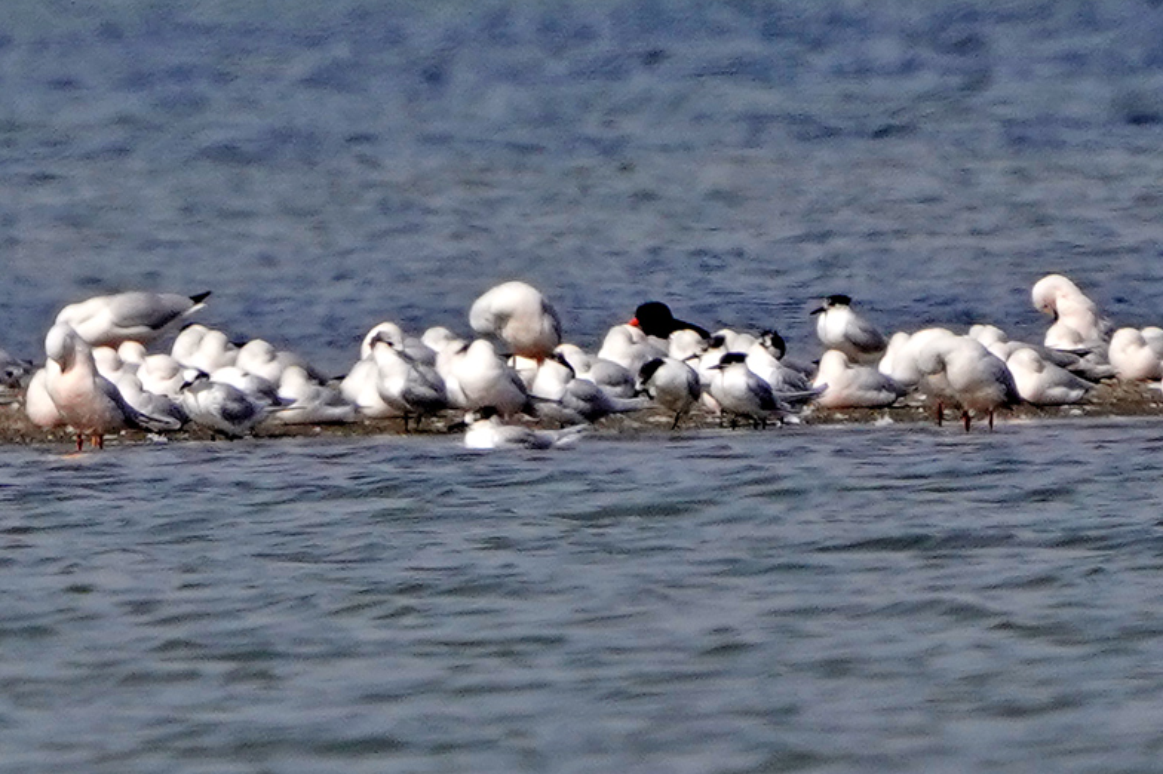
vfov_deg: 1.1
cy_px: 311
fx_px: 38942
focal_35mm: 1206
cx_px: 725
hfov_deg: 1.7
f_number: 8
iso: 400
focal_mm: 600
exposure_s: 1/2000
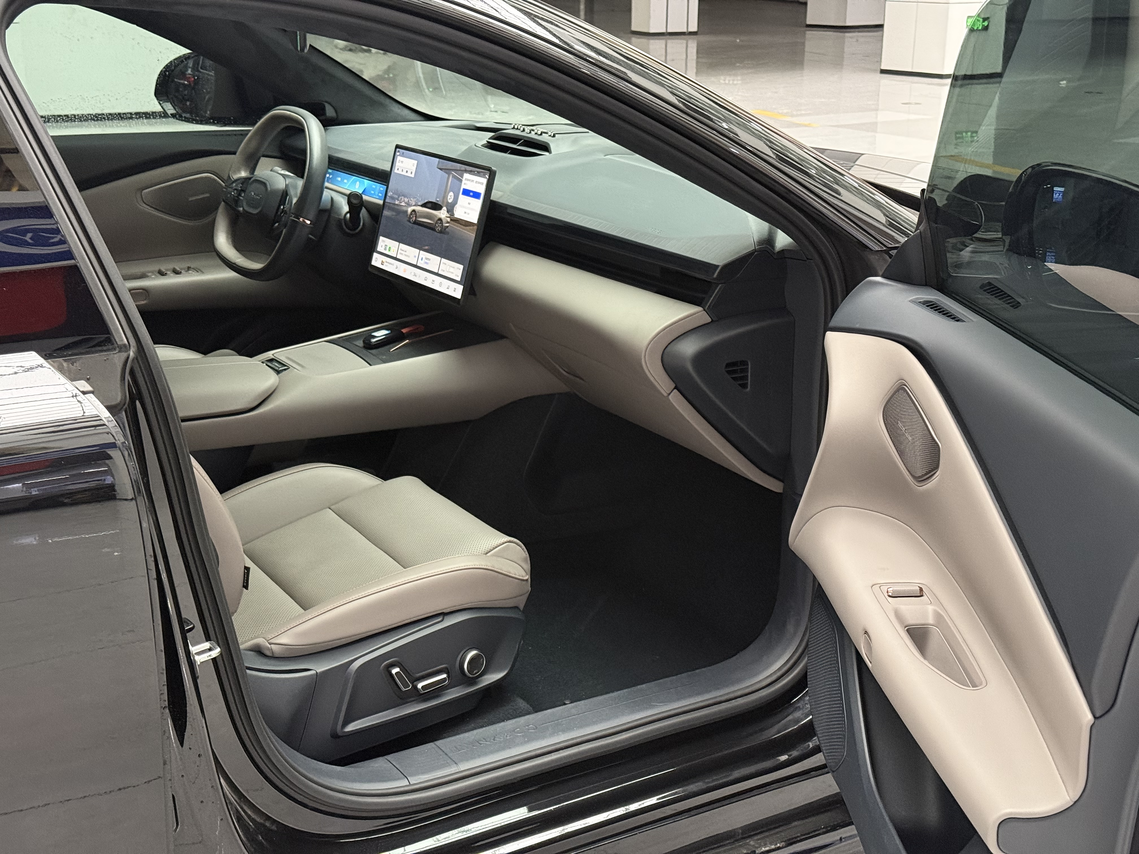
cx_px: 570
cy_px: 427
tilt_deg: -16.7
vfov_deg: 30.3
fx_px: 1579
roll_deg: -0.2
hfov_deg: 39.7
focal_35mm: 48
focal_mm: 6.76
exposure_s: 1/40
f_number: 1.78
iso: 500
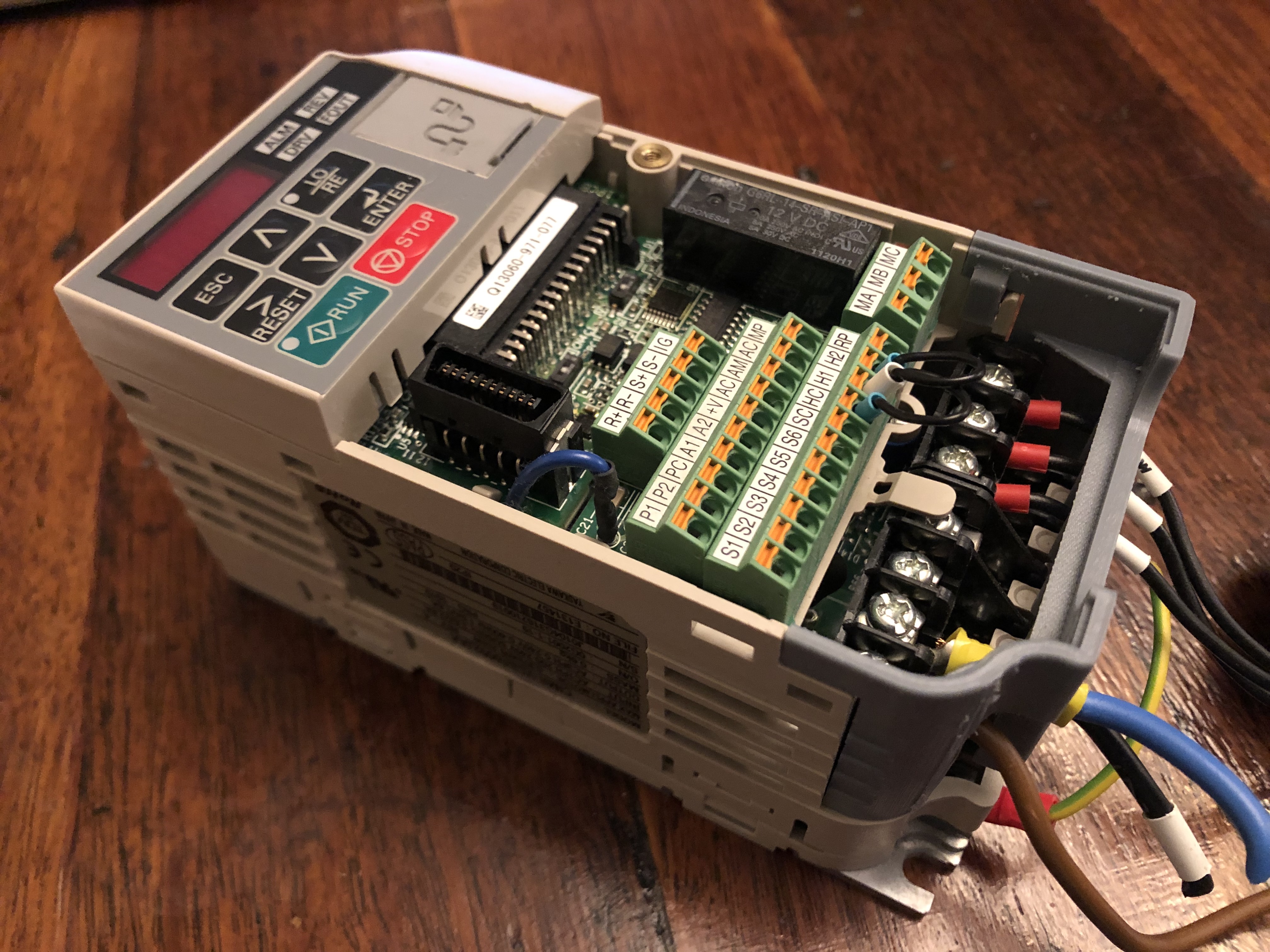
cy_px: 476
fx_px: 1027
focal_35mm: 28
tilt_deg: -54.0
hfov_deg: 63.4
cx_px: 635
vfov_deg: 49.7
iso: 100
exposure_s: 1/4
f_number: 1.8
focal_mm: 3.99
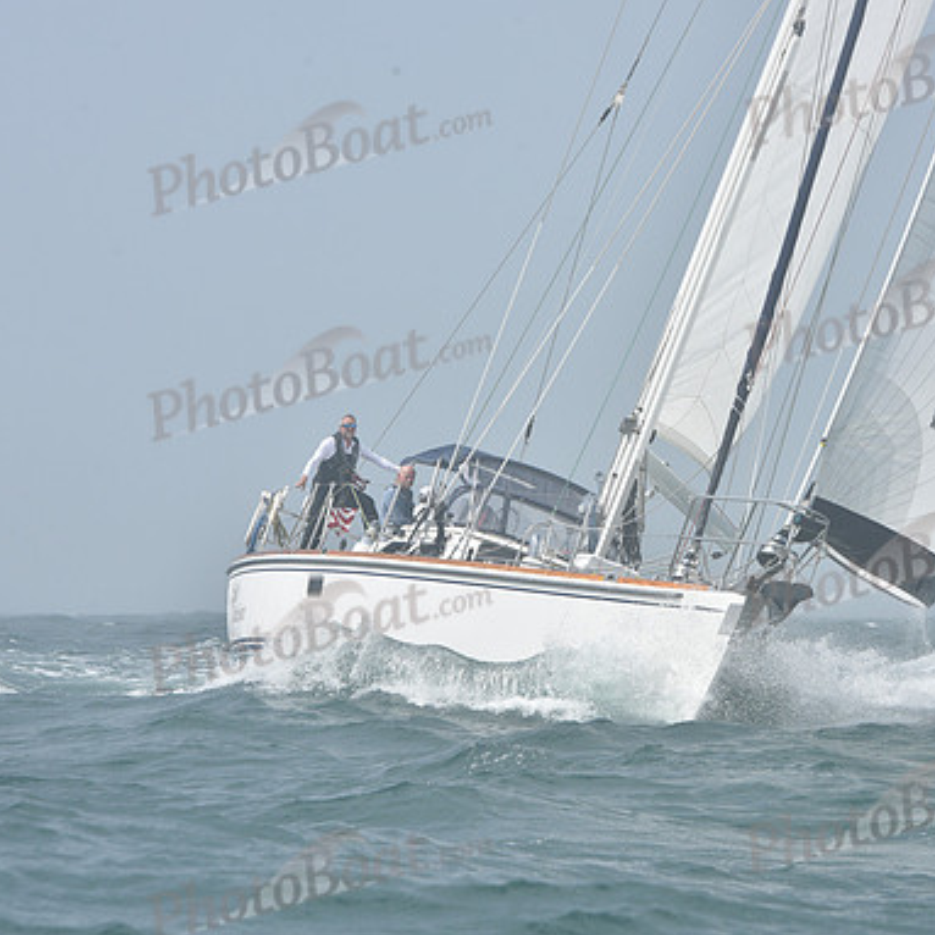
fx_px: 5898
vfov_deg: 9.1
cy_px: 470
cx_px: 620
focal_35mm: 193
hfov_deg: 9.1
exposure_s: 1/800
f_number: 11
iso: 320
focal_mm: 150
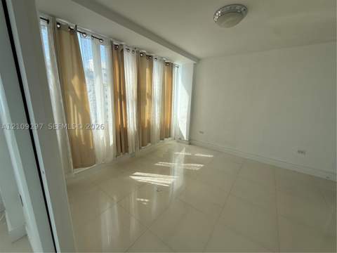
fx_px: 136
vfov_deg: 85.7
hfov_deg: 102.1
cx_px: 168
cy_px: 126
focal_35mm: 14
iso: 50
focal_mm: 2.22
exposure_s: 1/770
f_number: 2.2
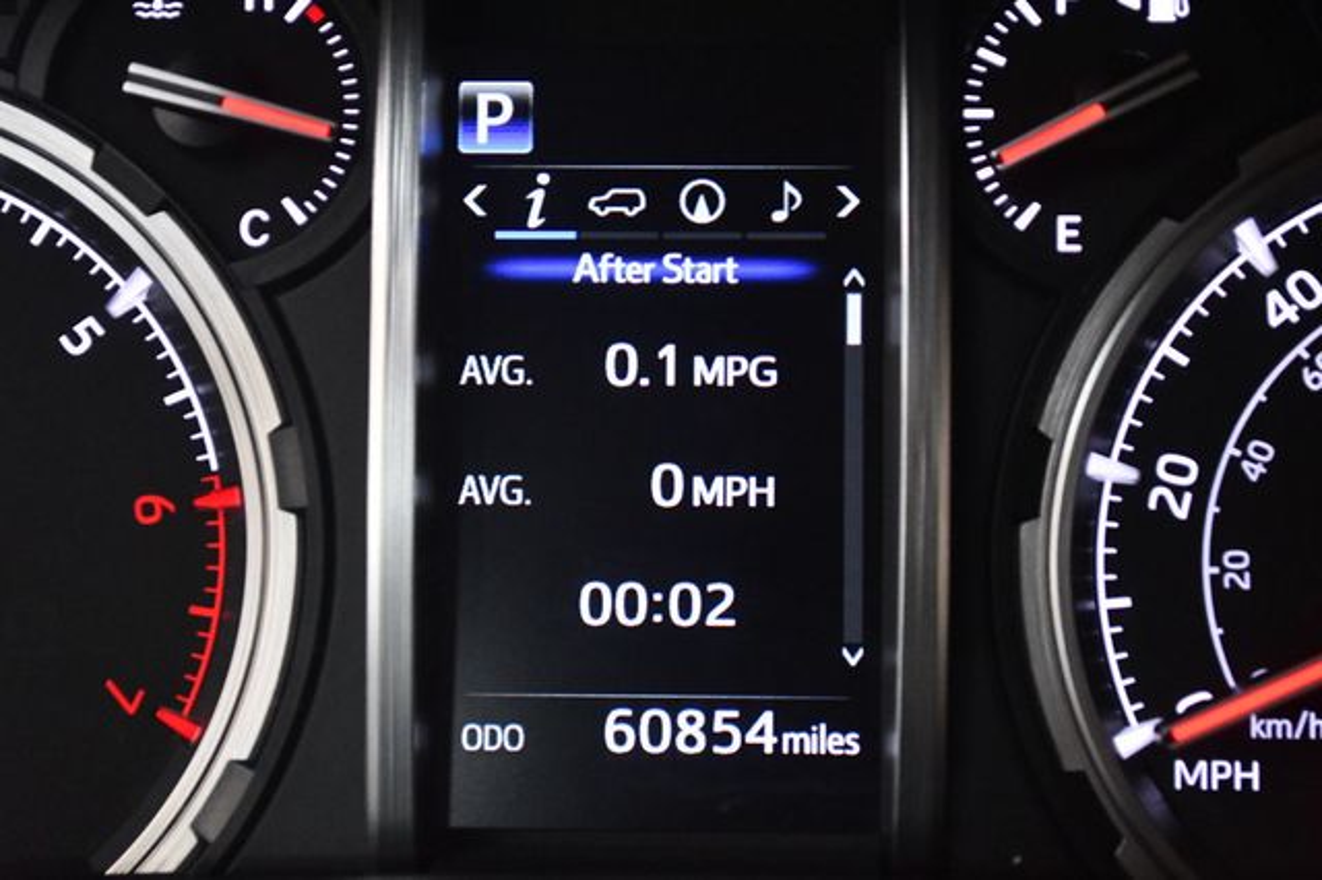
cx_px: 661
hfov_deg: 30.1
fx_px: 2459
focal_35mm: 67
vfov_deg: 20.3
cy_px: 440
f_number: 5.3
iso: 6400
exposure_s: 1/60
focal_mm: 45
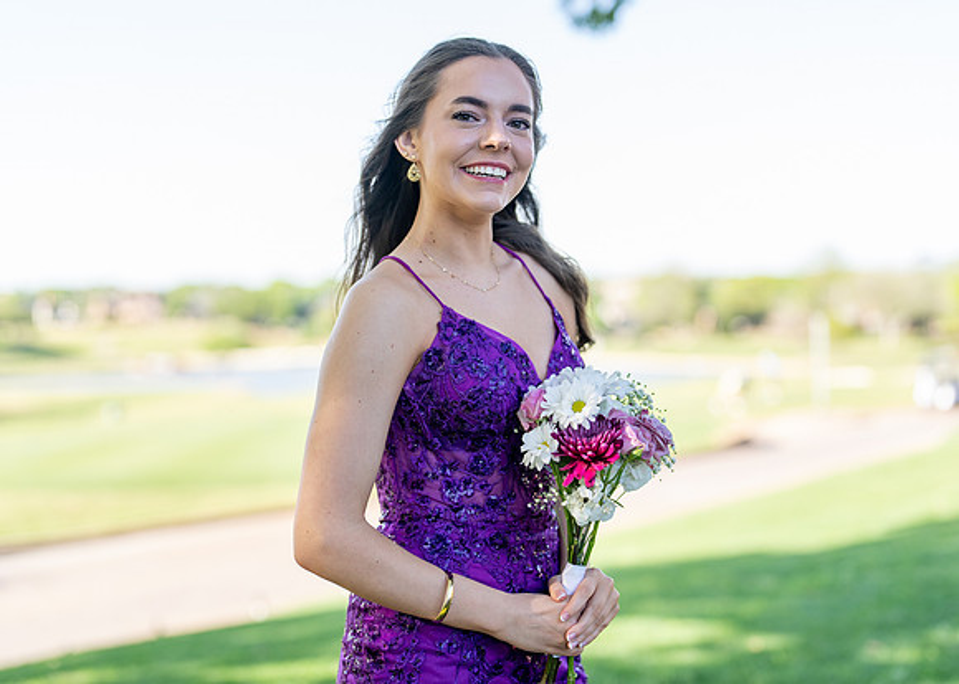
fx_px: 1444
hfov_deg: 36.8
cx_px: 480
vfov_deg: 26.7
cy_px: 342
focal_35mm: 53
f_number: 1.8
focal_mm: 50
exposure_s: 1/1000
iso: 160
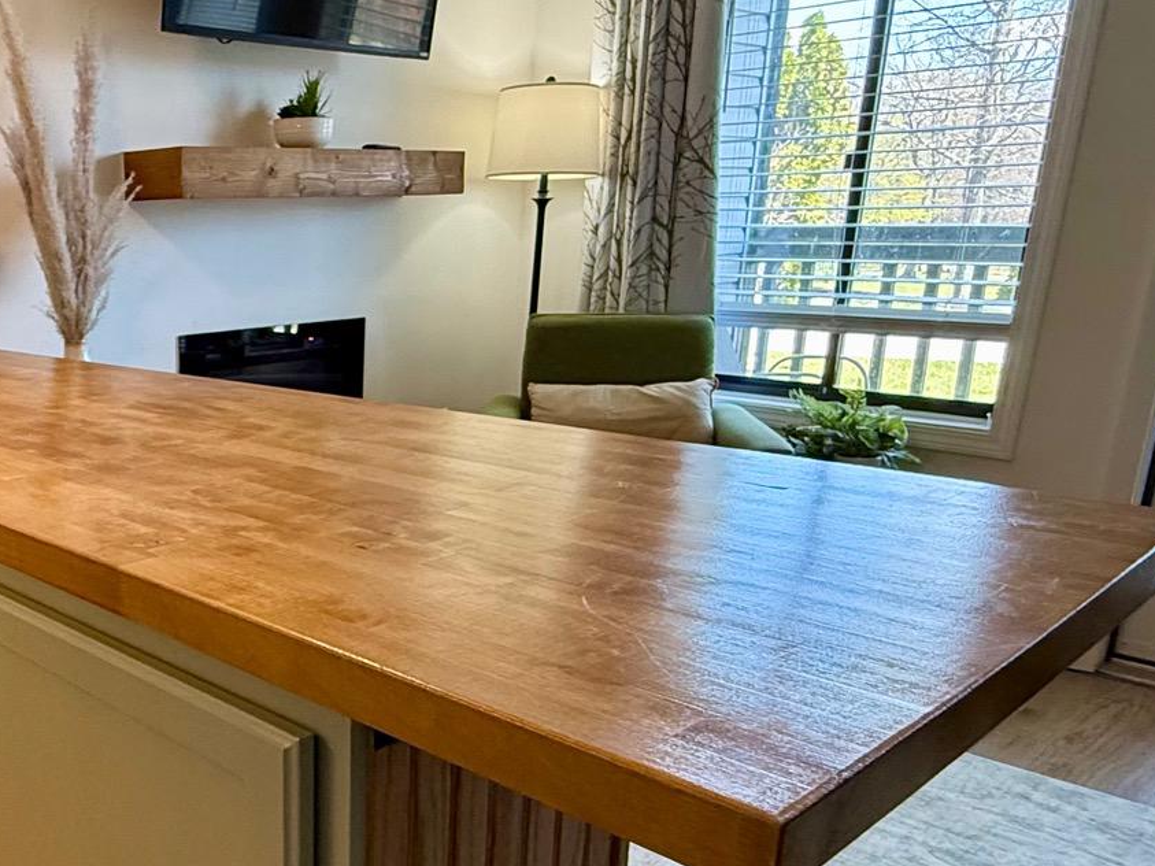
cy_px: 537
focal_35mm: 34
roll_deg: +1.8
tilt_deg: -15.6
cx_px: 166
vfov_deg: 41.5
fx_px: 1134
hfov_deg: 49.4
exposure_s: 1/120
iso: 320
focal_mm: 2.22
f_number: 2.2
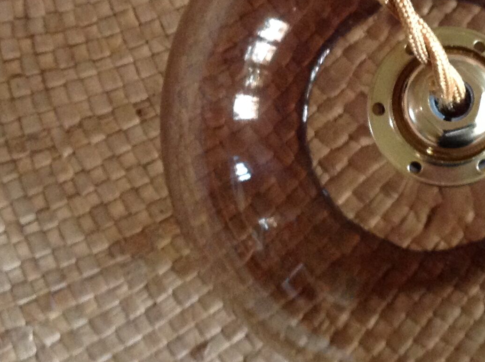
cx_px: 398
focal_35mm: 88
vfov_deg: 16.6
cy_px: 69
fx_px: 1231
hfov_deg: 22.0
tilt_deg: -85.9
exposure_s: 1/15
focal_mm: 4.28
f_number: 2.4
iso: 320
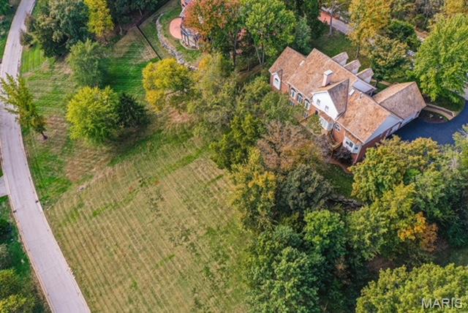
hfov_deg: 65.4
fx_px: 364
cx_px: 234
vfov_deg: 46.5
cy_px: 156
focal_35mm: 28
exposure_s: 1/240
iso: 100
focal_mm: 10.3
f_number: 4.5
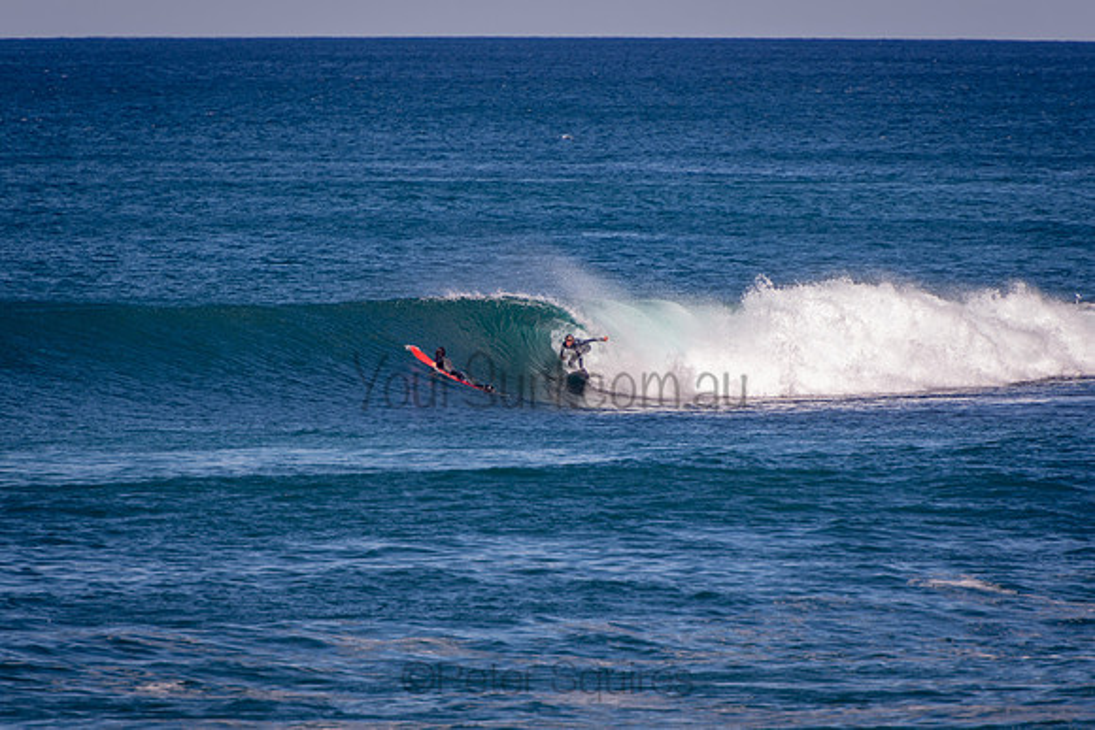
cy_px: 365
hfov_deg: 3.3
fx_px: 18923
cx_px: 548
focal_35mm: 622
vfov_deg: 2.2
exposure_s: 1/1250
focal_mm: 400
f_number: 5.6
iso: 220
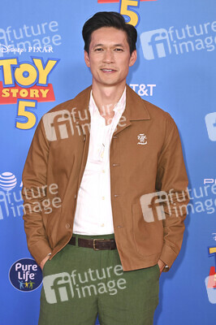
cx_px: 108
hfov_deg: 18.2
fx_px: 676
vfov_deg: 27.0
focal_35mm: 75
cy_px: 162
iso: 1250
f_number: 6.3
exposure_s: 1/250
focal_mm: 75
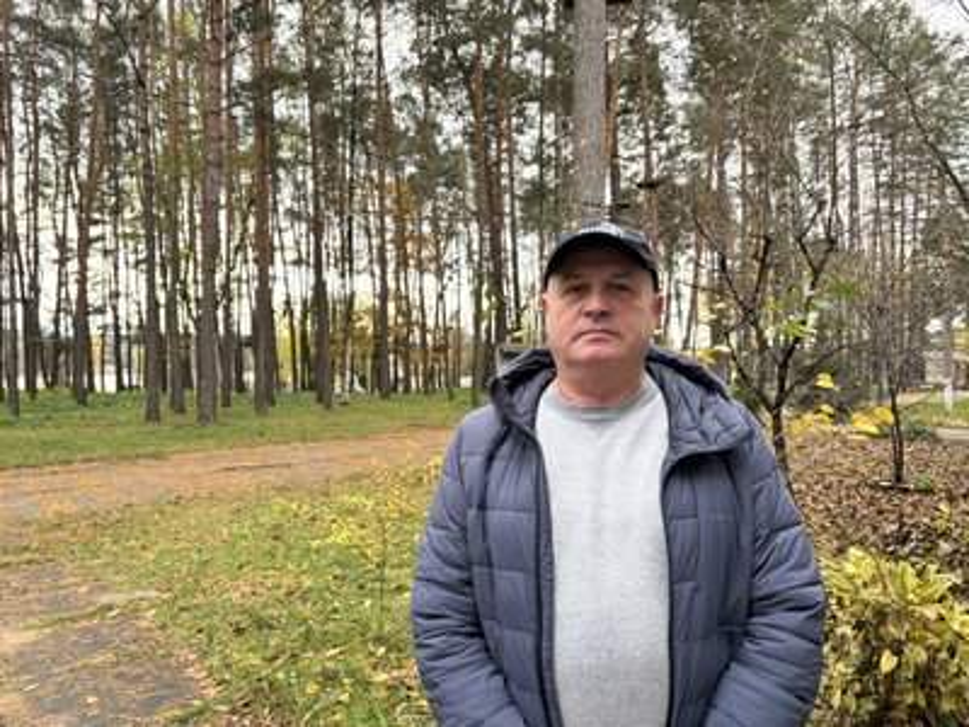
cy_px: 364
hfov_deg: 67.3
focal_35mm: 26
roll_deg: -0.7
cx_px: 484
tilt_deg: -0.8
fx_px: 728
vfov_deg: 53.1
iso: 50
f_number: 1.6
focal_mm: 5.96
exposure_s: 1/162
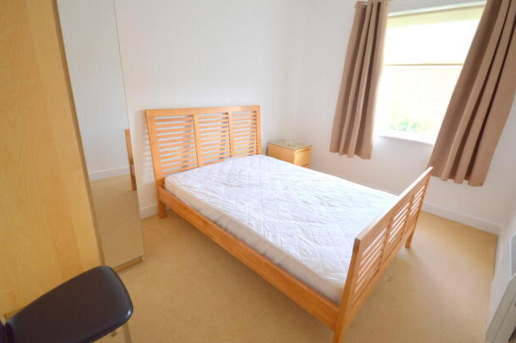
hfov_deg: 96.8
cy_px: 167
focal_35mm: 16
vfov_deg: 73.6
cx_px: 265
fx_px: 229
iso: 400
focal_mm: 10
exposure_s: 1/100
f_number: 5
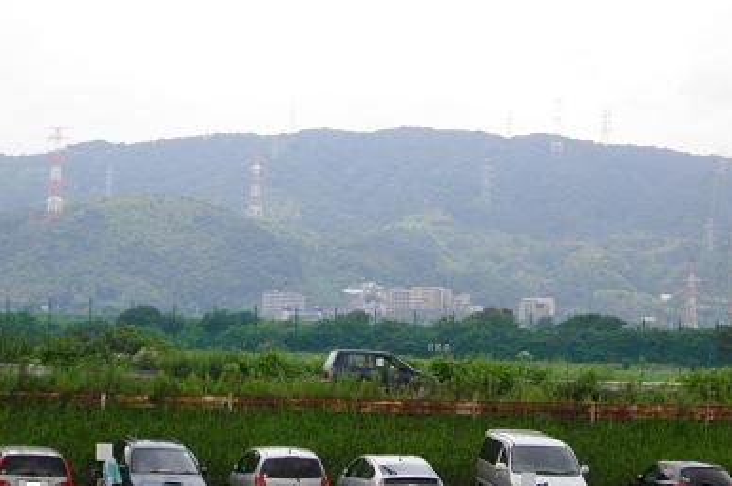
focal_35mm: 101
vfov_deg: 13.5
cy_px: 220
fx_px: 2052
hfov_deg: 20.2
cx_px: 368
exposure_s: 1/250
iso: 100
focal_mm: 17.1
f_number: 5.2
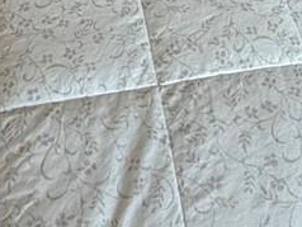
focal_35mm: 94
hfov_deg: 20.8
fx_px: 821
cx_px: 157
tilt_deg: -20.5
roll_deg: -1.4
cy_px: -431
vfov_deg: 11.0
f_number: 2.2
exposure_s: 1/120
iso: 125
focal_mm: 2.22
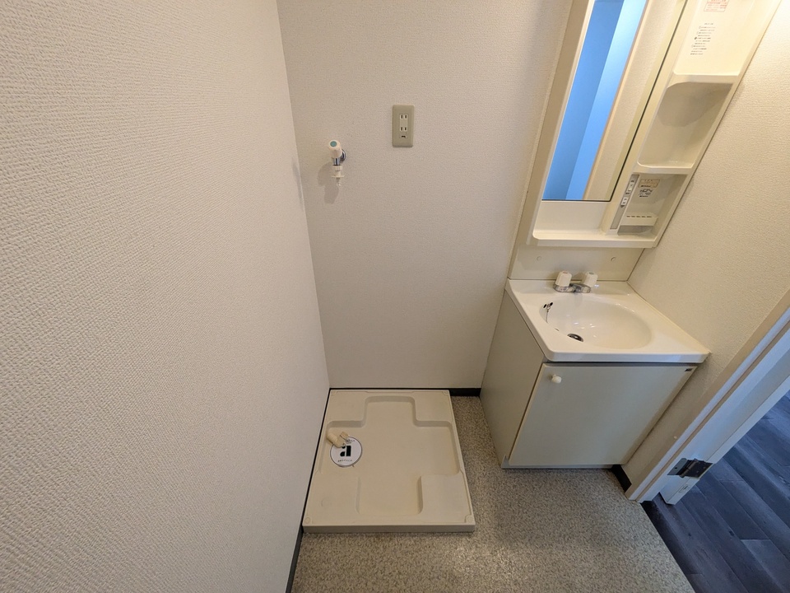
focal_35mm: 14
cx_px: 395
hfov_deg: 102.1
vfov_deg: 85.7
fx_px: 320
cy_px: 296
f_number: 2.2
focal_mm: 1.83
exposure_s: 1/120
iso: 325
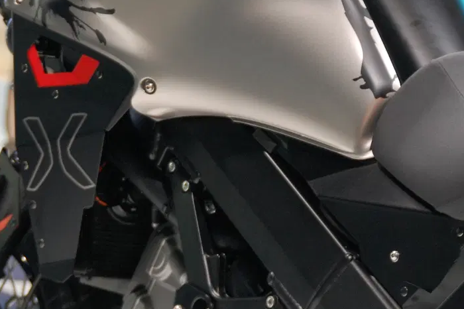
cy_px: 46
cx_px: 236
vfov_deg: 7.1
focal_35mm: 193
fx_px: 2484
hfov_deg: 10.7
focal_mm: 75
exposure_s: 1/100
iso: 800
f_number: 5.6
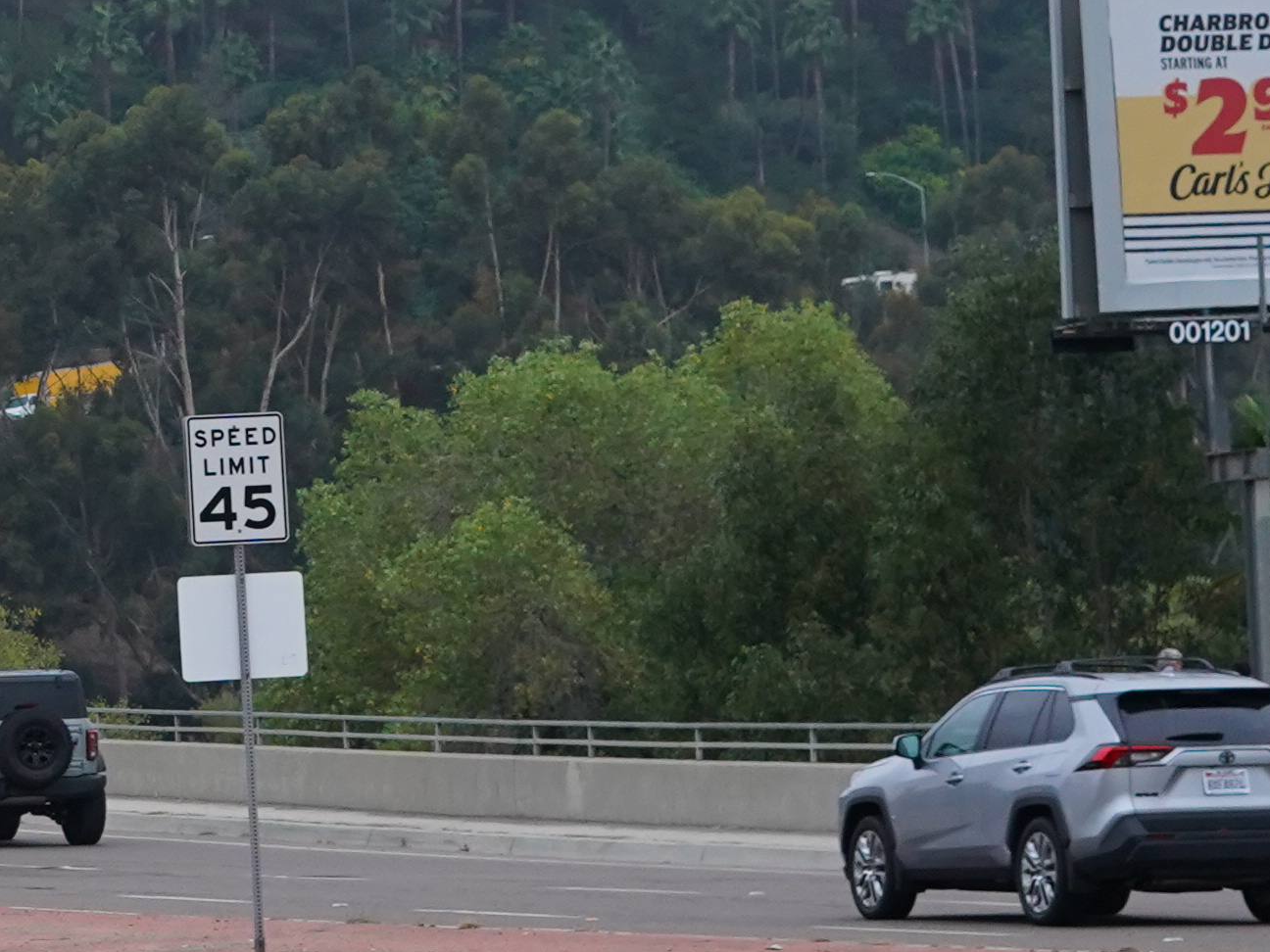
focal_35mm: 219
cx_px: -440
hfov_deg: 8.9
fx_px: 8035
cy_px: 92
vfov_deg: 6.8
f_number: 5.6
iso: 1250
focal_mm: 50
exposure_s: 1/640
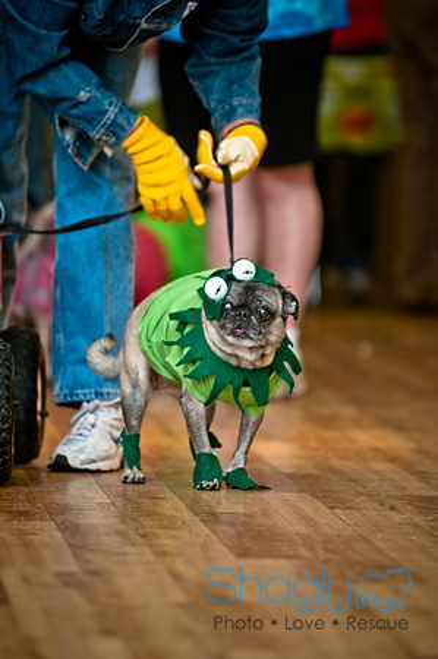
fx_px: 5487
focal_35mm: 300
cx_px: 219
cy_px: 330
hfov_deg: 4.6
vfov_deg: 6.9
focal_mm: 200
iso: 200
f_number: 2.8
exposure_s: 1/200
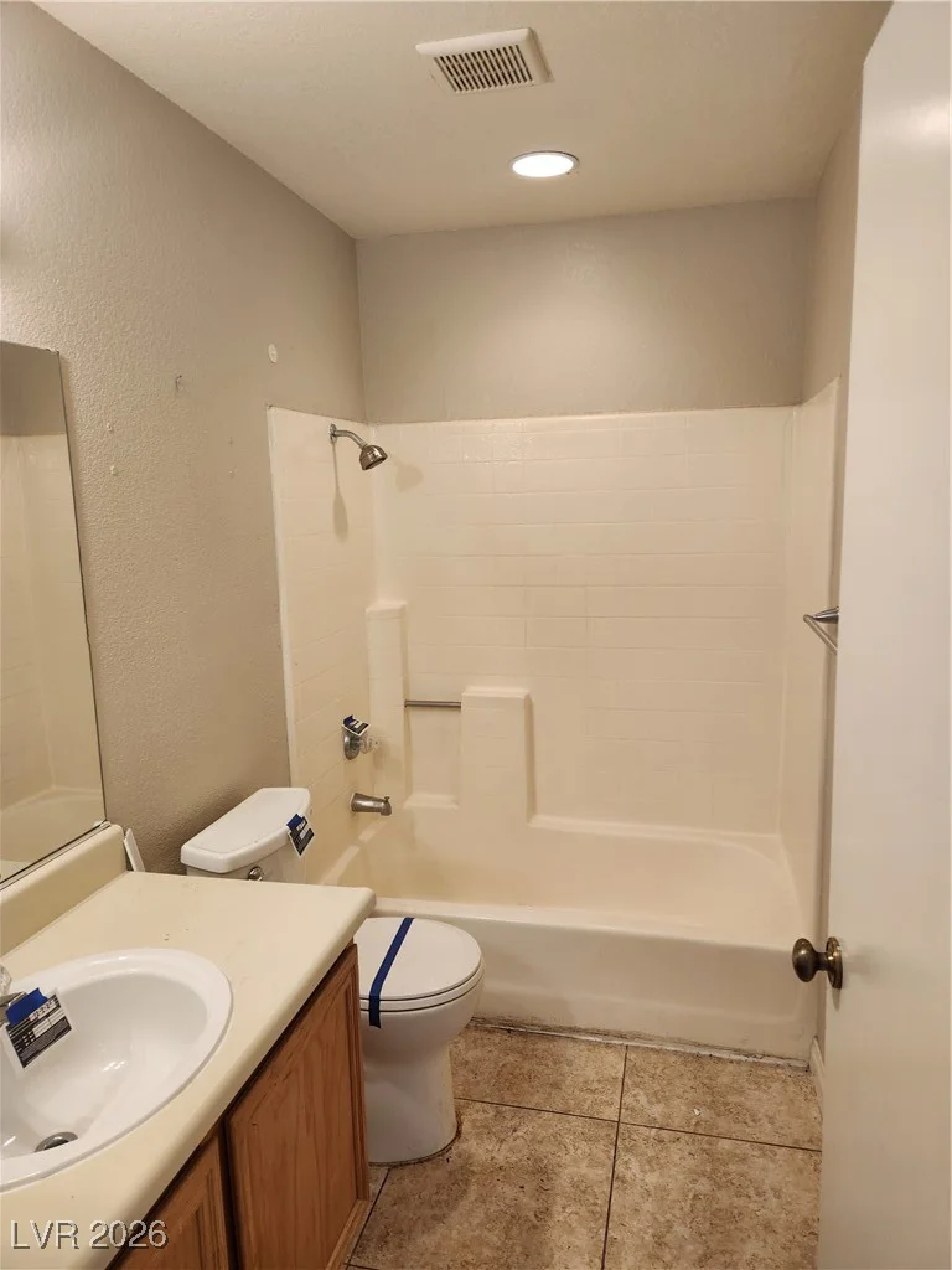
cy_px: 635
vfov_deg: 73.9
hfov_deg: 58.9
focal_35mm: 23
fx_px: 843
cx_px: 476
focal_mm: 5.4
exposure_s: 1/120
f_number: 1.8
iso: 125
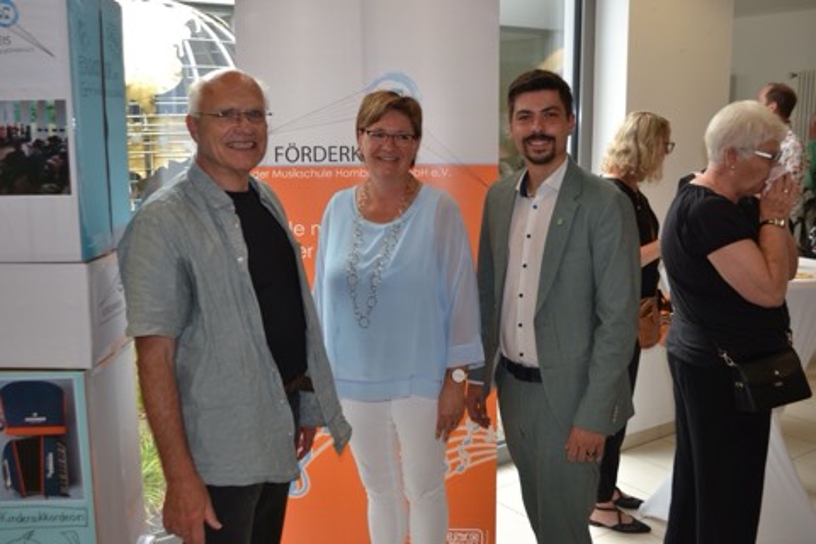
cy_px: 272
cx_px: 408
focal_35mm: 36
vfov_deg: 36.9
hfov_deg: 53.1
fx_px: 816
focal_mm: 24
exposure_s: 1/100
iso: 400
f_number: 4
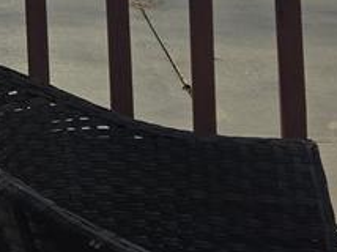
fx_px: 1507
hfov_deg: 10.2
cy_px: -298
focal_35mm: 155
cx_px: -586
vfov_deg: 8.9
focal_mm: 6.3
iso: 12
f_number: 1.7
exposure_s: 1/801
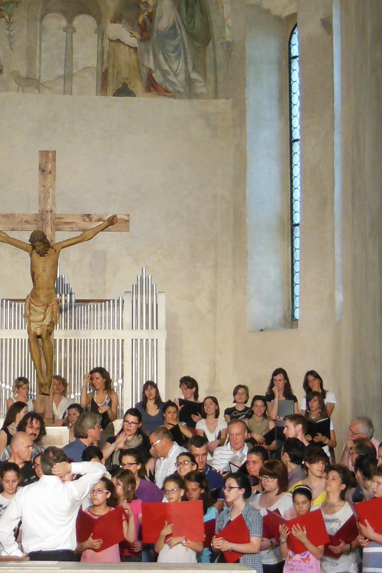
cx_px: 59
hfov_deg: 10.1
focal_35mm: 135
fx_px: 2149
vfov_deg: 15.1
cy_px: 153
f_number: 5
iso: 400
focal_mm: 10.7
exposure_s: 1/25
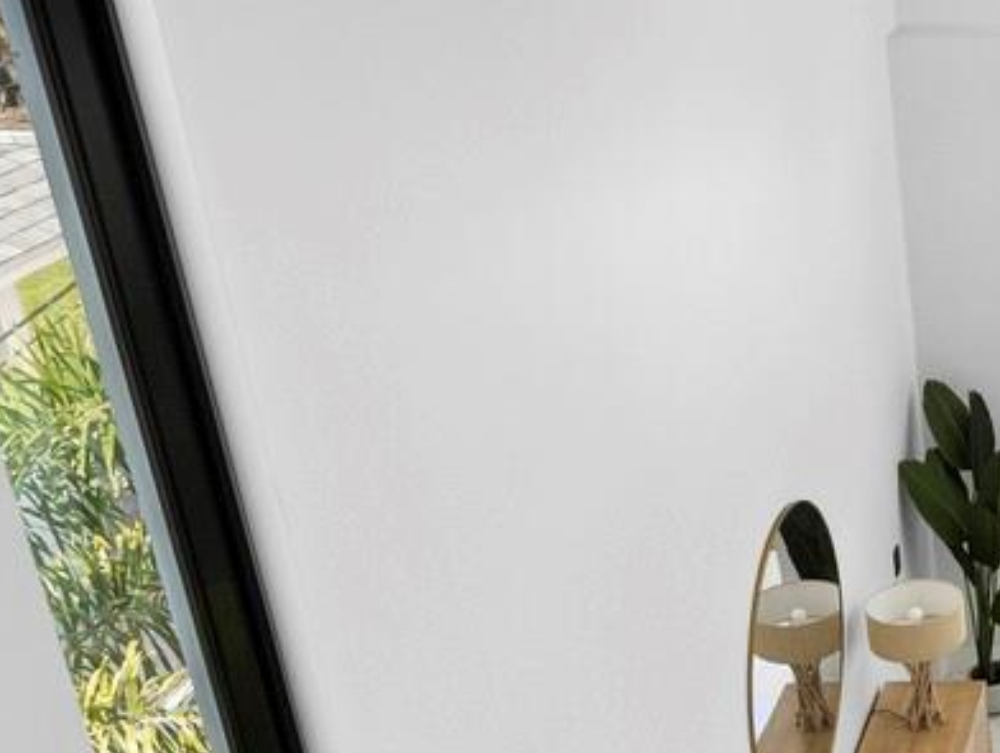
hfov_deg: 27.7
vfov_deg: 25.7
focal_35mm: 57
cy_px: 365
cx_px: 1316
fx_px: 1649
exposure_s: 1/40
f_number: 7.1
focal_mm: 7
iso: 400
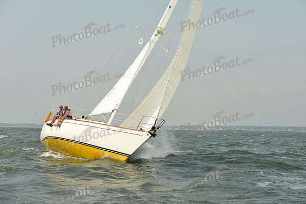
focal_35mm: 70
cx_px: 153
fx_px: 595
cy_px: 102
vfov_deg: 19.5
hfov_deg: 28.8
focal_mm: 70
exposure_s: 1/1250
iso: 320
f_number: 9
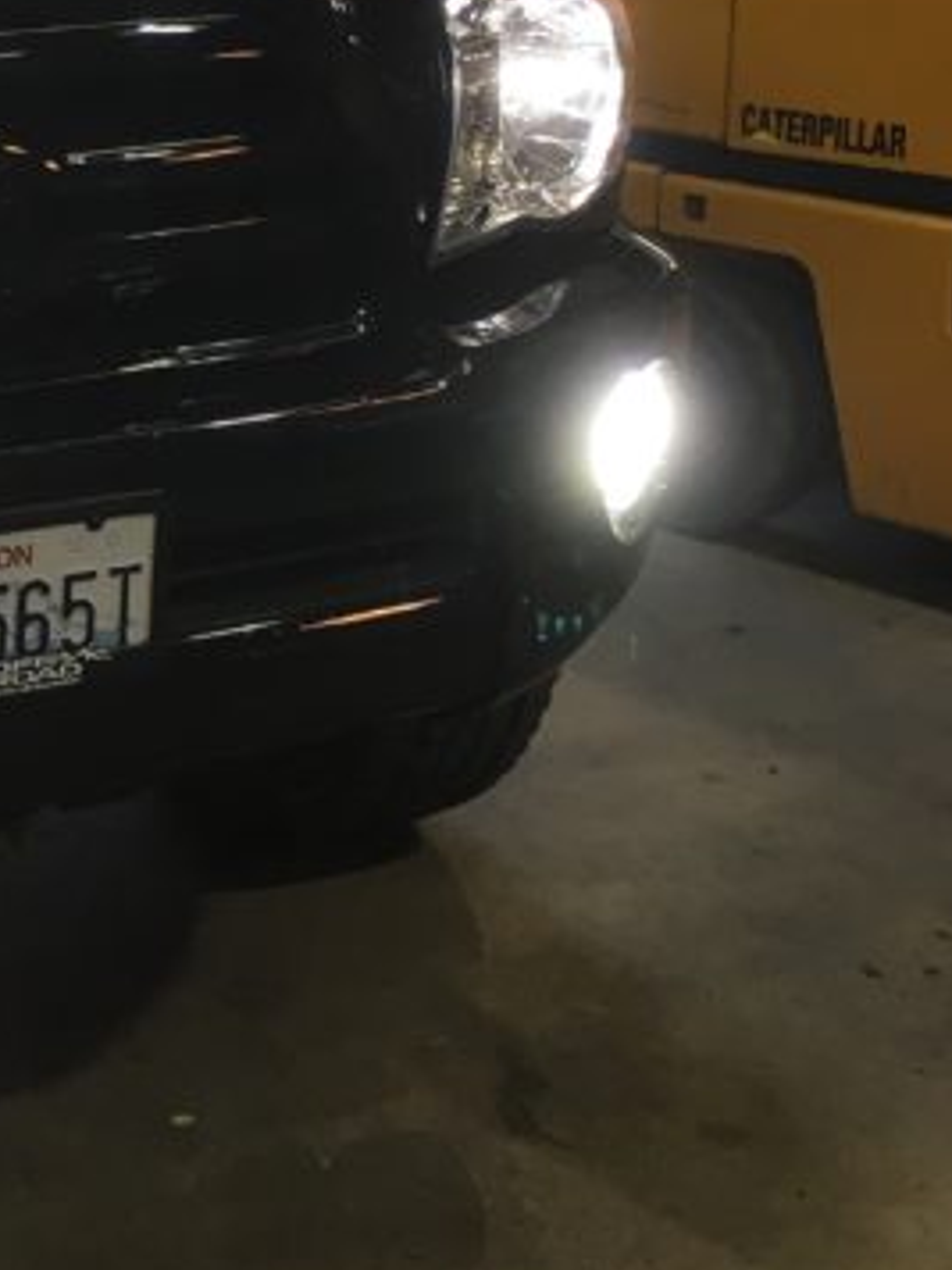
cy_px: 412
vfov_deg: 25.5
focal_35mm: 76
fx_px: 2787
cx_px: -253
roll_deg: +0.0
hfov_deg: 18.2
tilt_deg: -17.3
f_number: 2.2
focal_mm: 4.15
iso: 25
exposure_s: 1/40
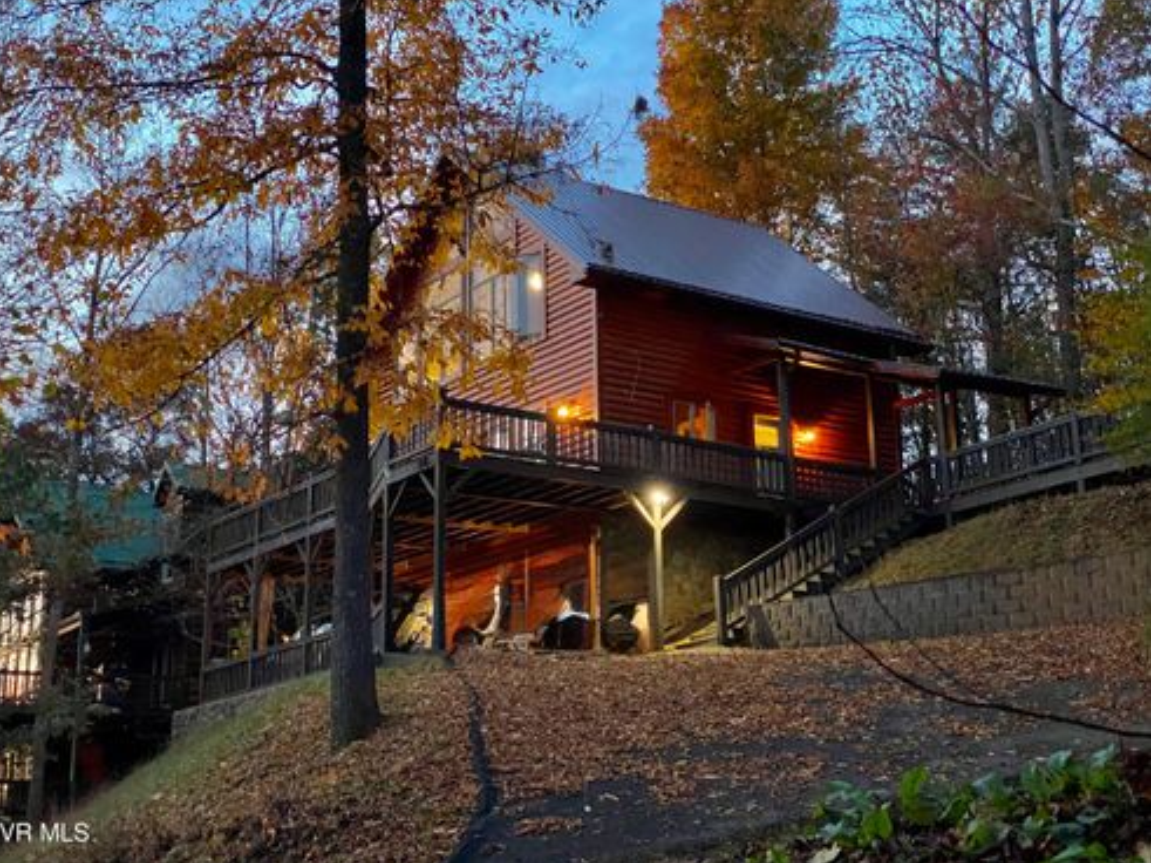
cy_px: 433
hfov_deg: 36.2
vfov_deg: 27.5
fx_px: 1762
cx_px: 567
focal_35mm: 53
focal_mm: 6
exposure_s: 1/30
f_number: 2
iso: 640
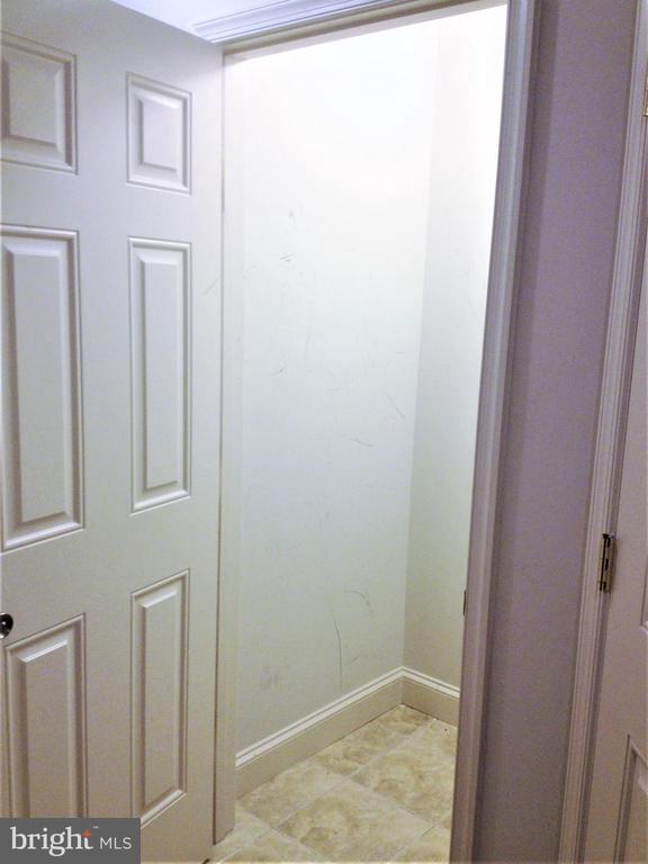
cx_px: 324
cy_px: 432
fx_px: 874
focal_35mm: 35
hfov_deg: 40.7
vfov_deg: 52.6
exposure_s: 1/20
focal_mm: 4.28
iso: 64
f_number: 2.4
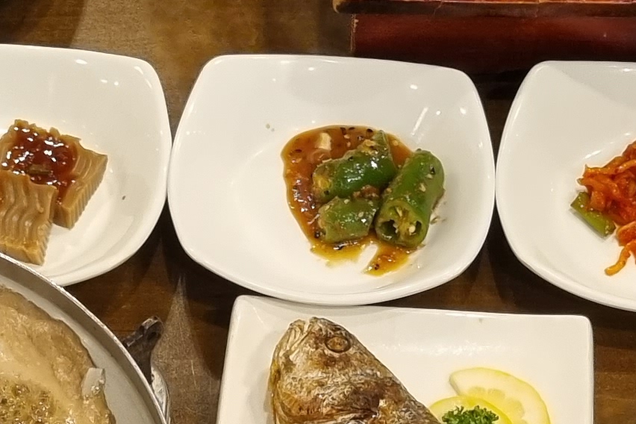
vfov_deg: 10.3
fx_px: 2261
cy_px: 650
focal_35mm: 128
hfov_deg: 16.0
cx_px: 251
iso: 320
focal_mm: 5.4
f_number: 1.8
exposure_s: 1/120
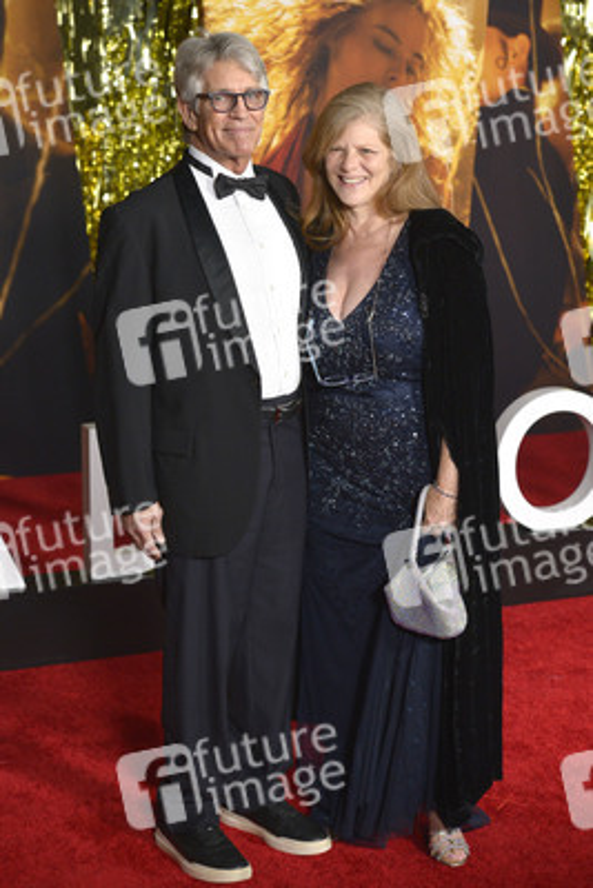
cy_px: 444
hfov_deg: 19.5
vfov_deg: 28.8
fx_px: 1728
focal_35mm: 70
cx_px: 296
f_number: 5
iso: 2000
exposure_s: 1/320
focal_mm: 70
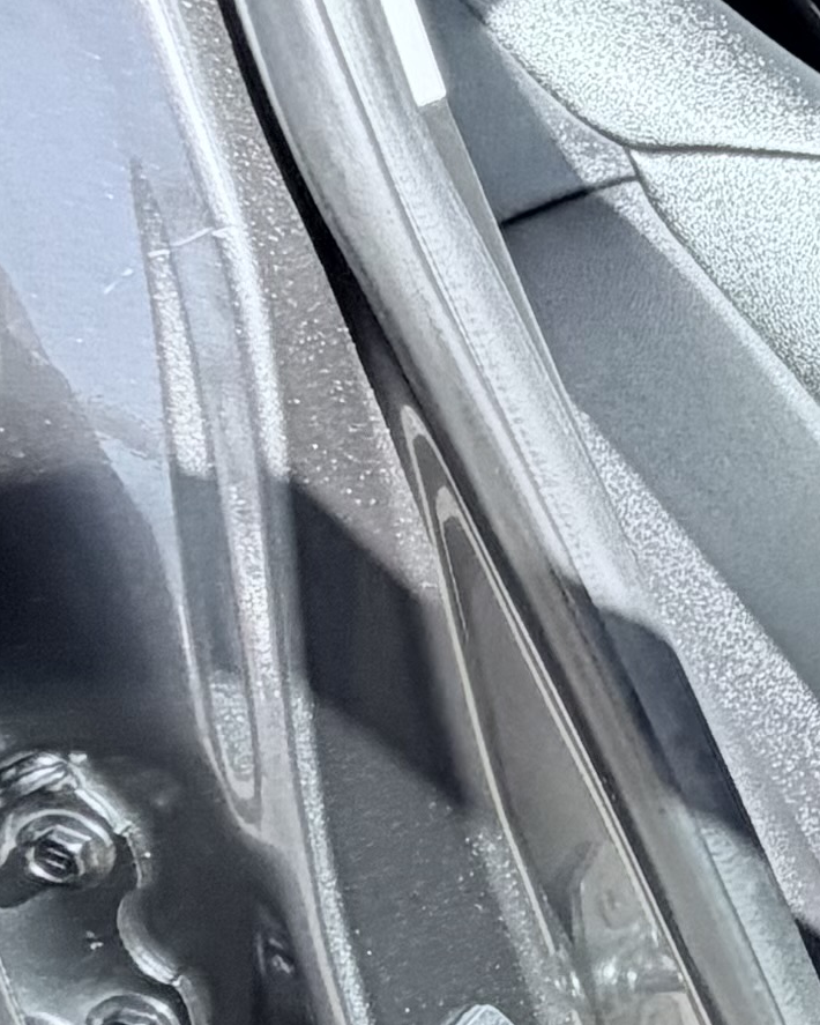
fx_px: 2669
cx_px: 1950
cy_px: 892
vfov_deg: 21.3
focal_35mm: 88
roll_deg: -2.3
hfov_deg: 13.2
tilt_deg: -27.0
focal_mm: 2.22
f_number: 2.2
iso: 40
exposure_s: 1/198
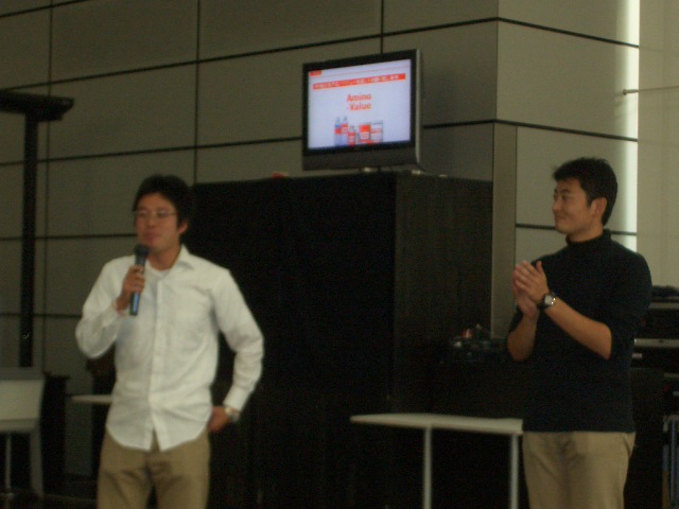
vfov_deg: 16.8
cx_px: 340
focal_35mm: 88
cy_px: 254
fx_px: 1726
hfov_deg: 22.3
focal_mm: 14.6
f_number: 4.4
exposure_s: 1/60
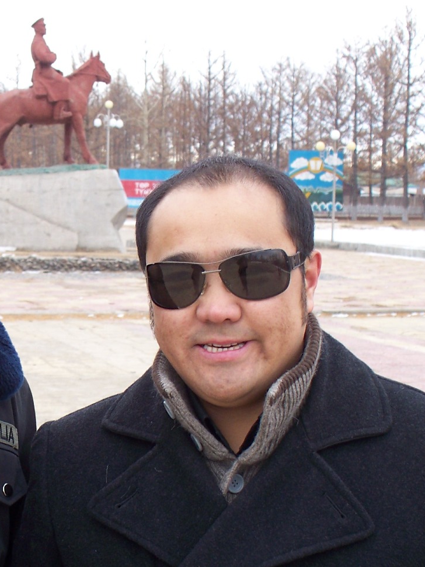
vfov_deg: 21.9
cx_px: 26
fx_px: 1457
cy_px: 381
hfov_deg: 16.3
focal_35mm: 89
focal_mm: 7.54
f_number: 2.8
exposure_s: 1/100
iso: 64
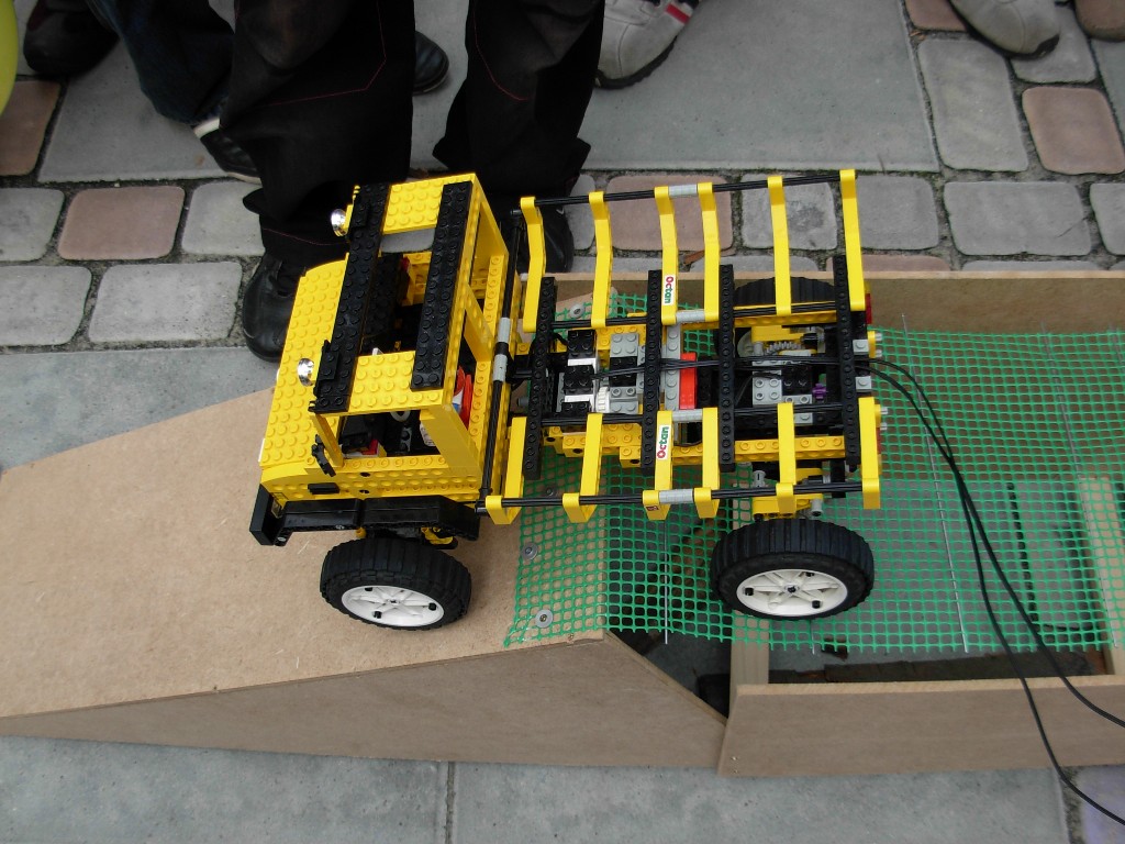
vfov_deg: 37.7
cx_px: 562
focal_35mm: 38
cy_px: 422
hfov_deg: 49.0
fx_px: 1235
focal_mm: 6.3
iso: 79
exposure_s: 1/527
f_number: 2.9
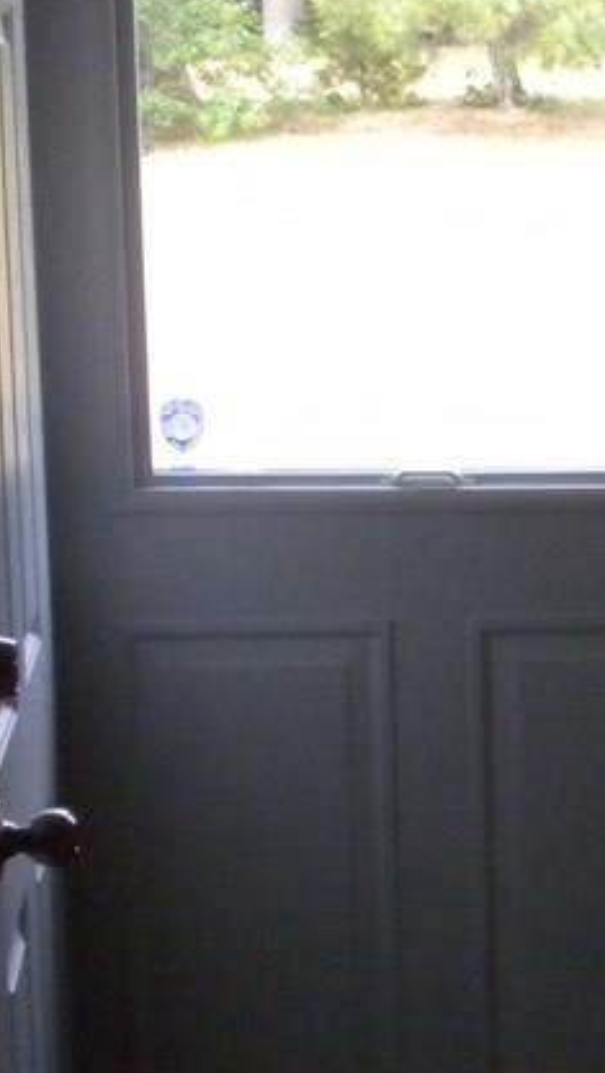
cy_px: 538
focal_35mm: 99
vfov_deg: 21.6
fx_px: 2819
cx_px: 1061
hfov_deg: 11.4
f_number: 3.5
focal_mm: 6.6
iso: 400
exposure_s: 1/229
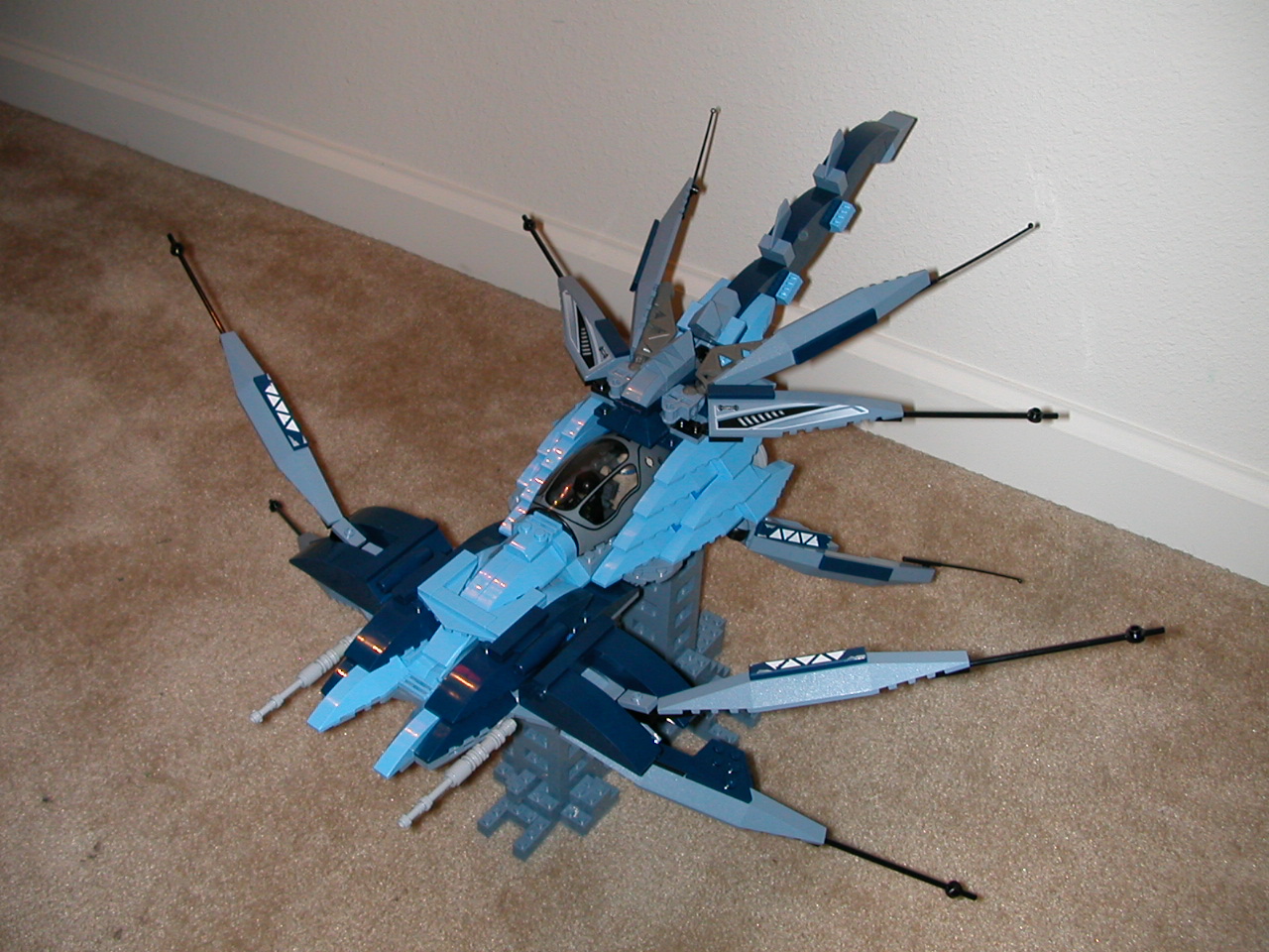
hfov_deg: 50.1
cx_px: 634
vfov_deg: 38.7
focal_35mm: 37
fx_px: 1356
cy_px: 476
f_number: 2.7
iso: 100
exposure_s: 1/59.9
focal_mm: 5.6
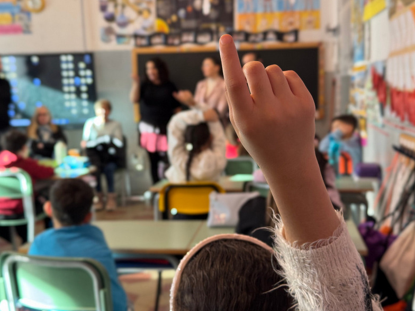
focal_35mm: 49
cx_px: 205
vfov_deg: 29.7
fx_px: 587
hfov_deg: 38.9
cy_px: 156
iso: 125
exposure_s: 1/50
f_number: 1.78
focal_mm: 6.76
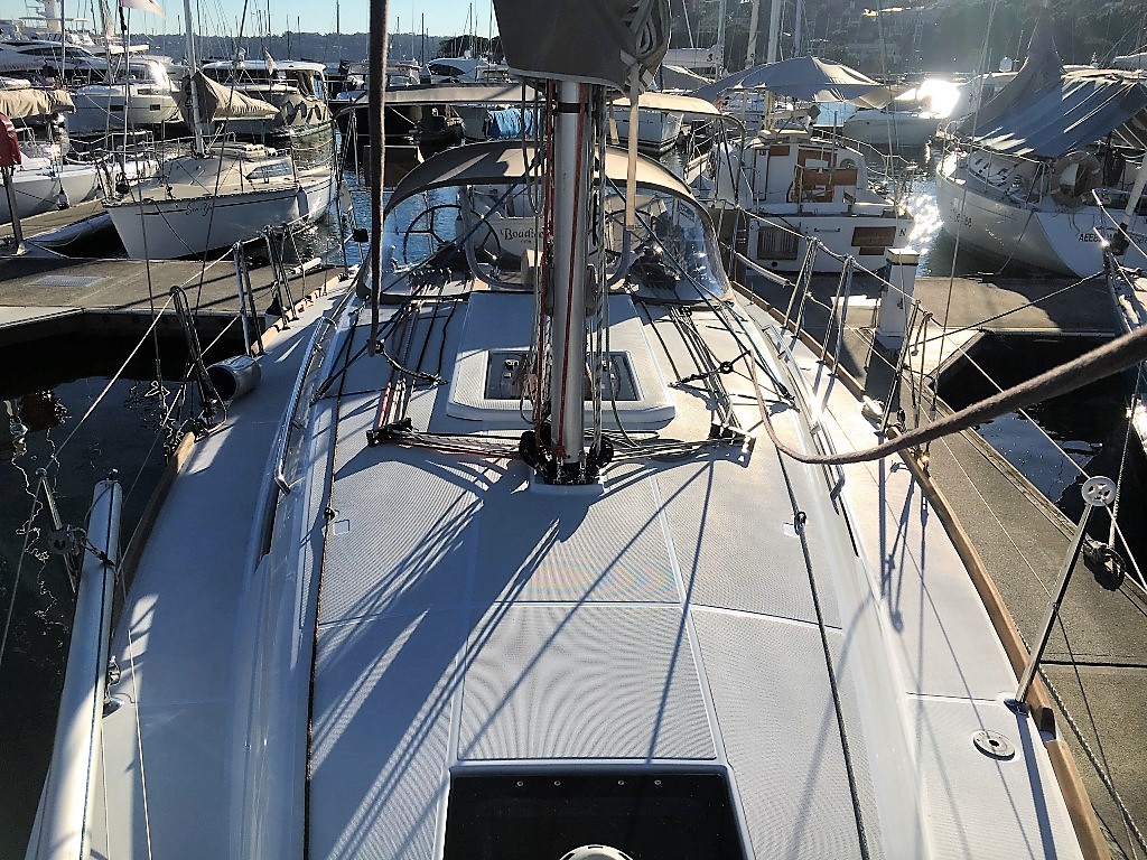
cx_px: 574
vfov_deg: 48.2
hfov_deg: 61.7
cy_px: 430
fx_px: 961
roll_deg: -0.4
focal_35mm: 29
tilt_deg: -20.2
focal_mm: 4.15
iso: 25
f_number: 2.2
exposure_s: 1/2404
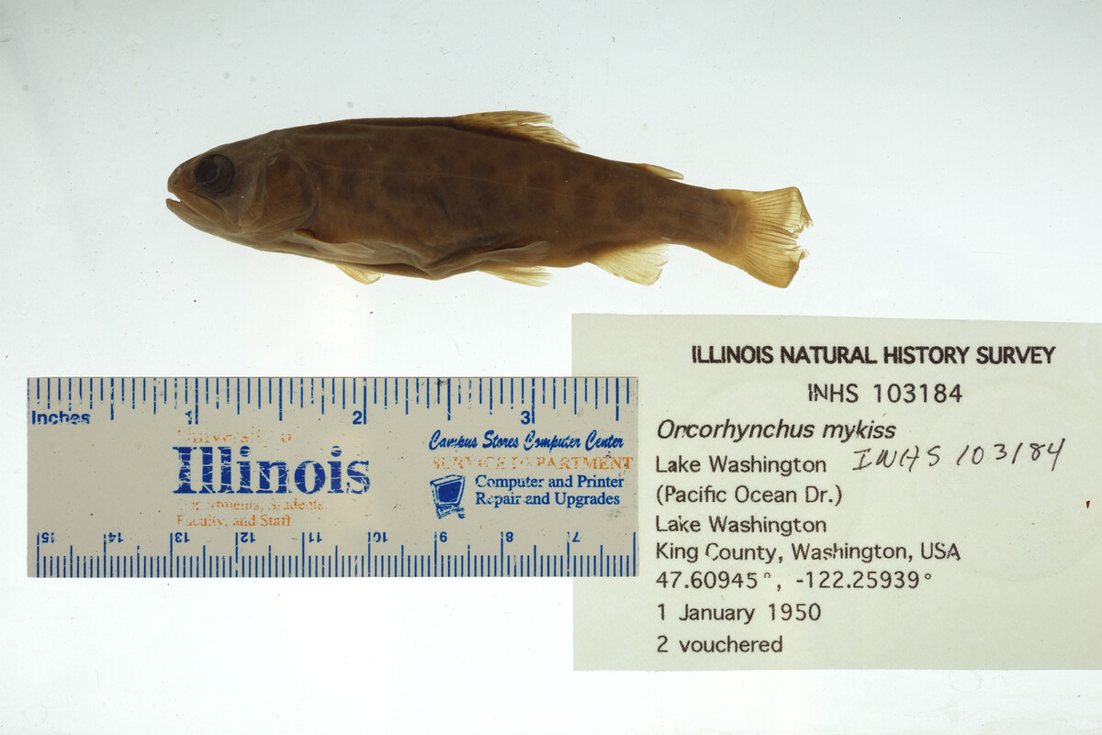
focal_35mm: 60
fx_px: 1837
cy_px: 368
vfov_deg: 22.6
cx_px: 551
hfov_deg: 33.4
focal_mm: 60
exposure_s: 1/160
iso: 100
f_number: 10
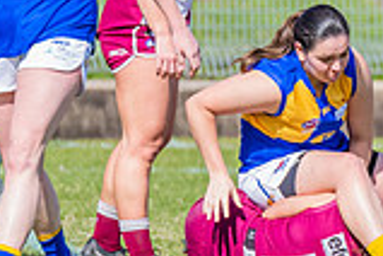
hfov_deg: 1.0
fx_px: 21648
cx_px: 302
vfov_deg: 0.7
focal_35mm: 2035
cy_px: 29
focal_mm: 500
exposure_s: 1/1600
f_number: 9
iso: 800
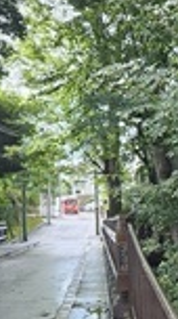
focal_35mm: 66
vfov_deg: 31.6
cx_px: 291
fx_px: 556
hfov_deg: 16.1
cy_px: 218
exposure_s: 1/182
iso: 40
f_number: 1.8
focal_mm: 5.4
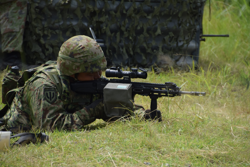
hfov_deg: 5.1
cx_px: 125
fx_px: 2814
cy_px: 84
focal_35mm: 405
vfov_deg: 3.4
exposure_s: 1/1600
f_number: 6.3
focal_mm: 270
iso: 400
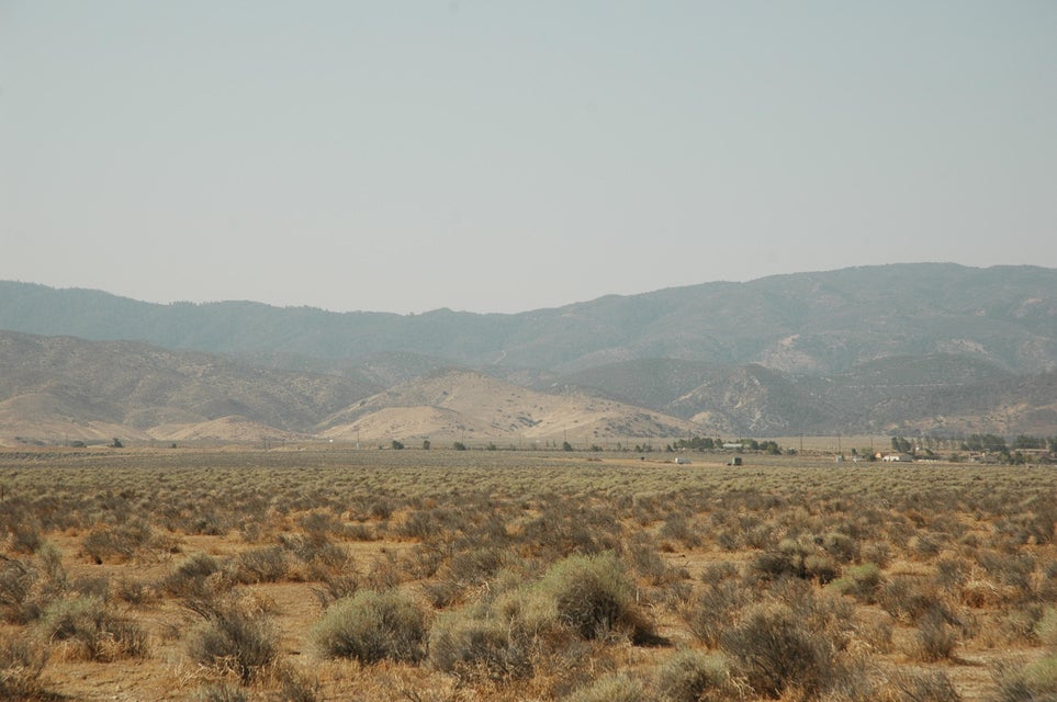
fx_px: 3080
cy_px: 351
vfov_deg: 13.0
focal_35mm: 105
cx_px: 528
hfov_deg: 19.5
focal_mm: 70
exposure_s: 1/250
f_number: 8
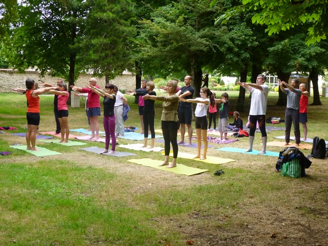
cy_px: 123
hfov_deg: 39.7
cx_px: 164
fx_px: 455
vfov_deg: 30.3
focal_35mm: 48
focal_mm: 8.6
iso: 160
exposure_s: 1/60
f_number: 4
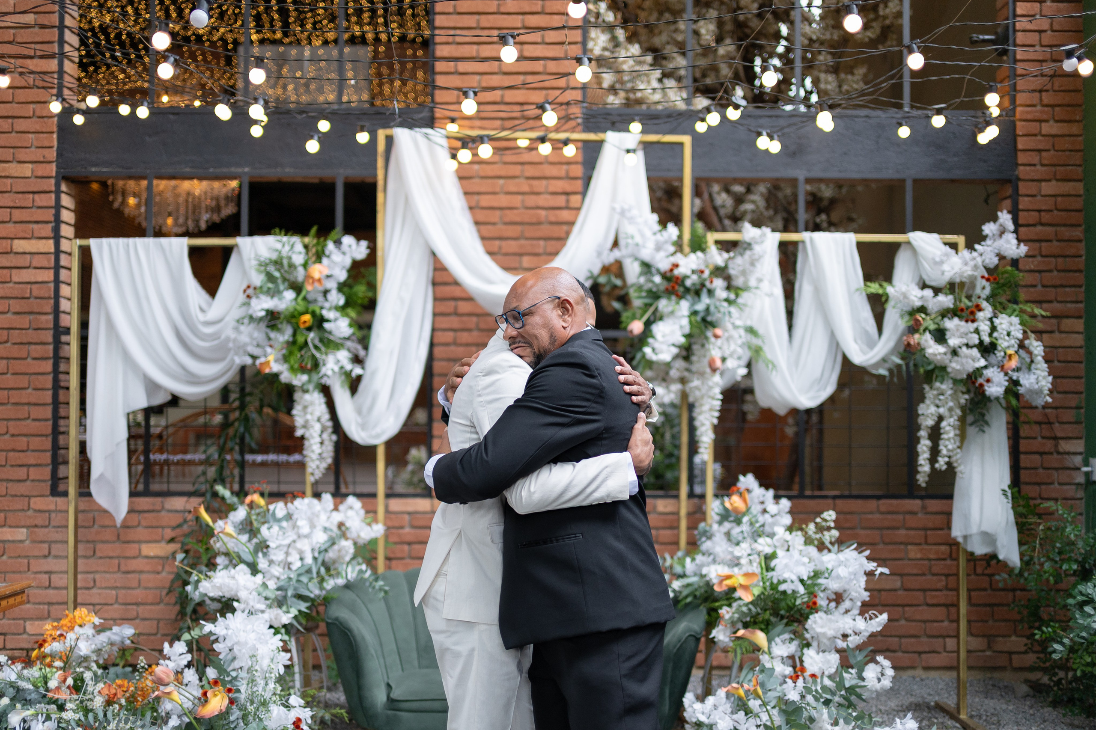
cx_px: 547
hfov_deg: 54.3
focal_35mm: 35
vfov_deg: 37.7
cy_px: 365
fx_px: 1069
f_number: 1.4
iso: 640
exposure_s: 1/2000
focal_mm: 35
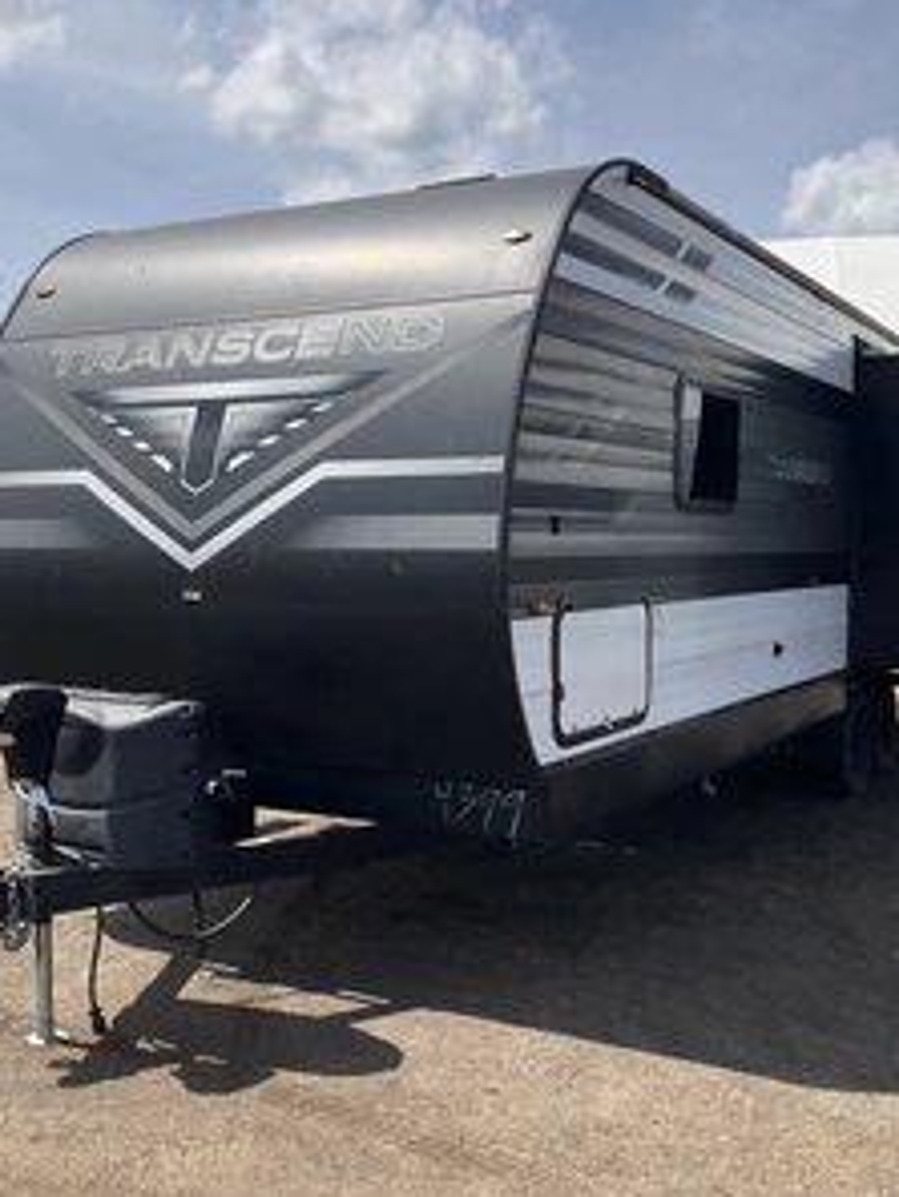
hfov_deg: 36.8
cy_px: 601
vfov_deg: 47.8
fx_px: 1350
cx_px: 480
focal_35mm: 39
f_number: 1.8
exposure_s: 1/2141
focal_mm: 3
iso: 25
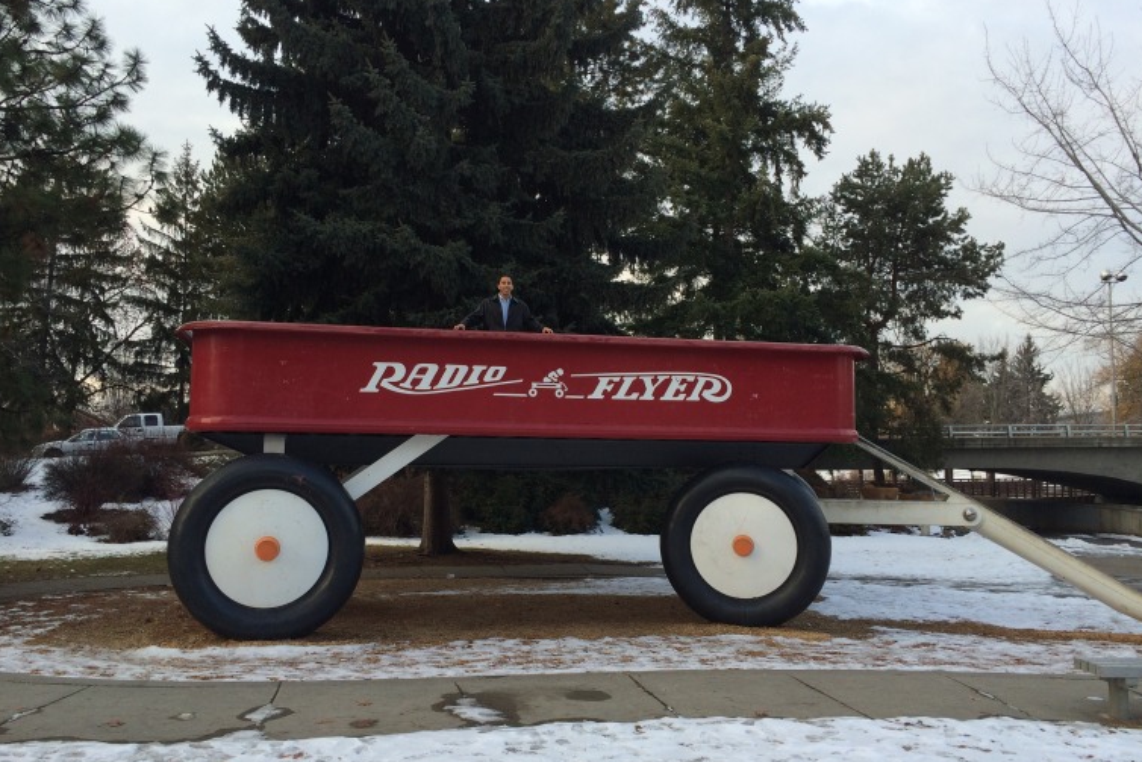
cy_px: 385
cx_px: 556
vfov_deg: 41.1
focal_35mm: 32
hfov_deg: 58.7
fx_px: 1015
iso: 32
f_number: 2.2
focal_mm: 4.15
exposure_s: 1/191
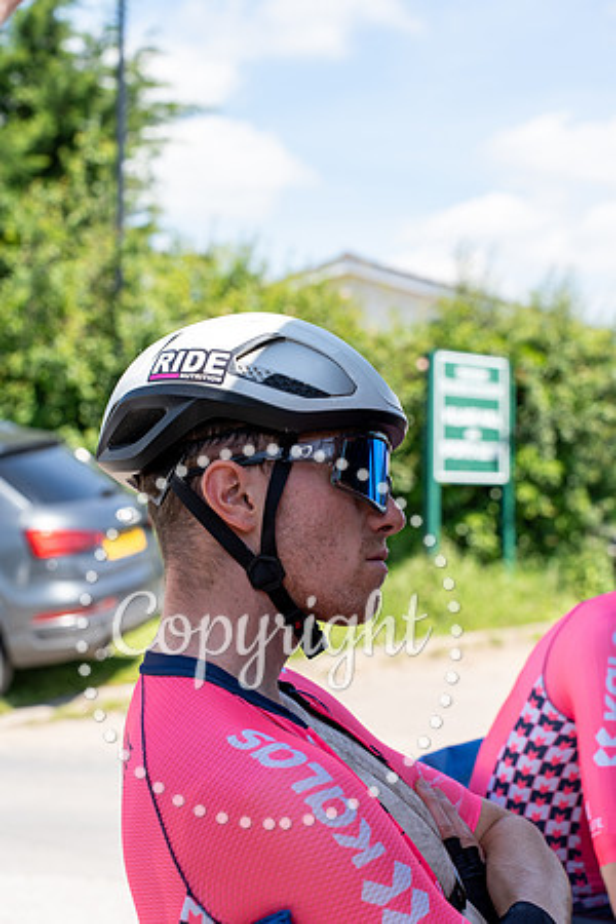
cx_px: 308
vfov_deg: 28.5
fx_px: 1822
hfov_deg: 19.2
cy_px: 462
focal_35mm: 71
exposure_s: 1/200
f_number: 5.6
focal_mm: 71
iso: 100
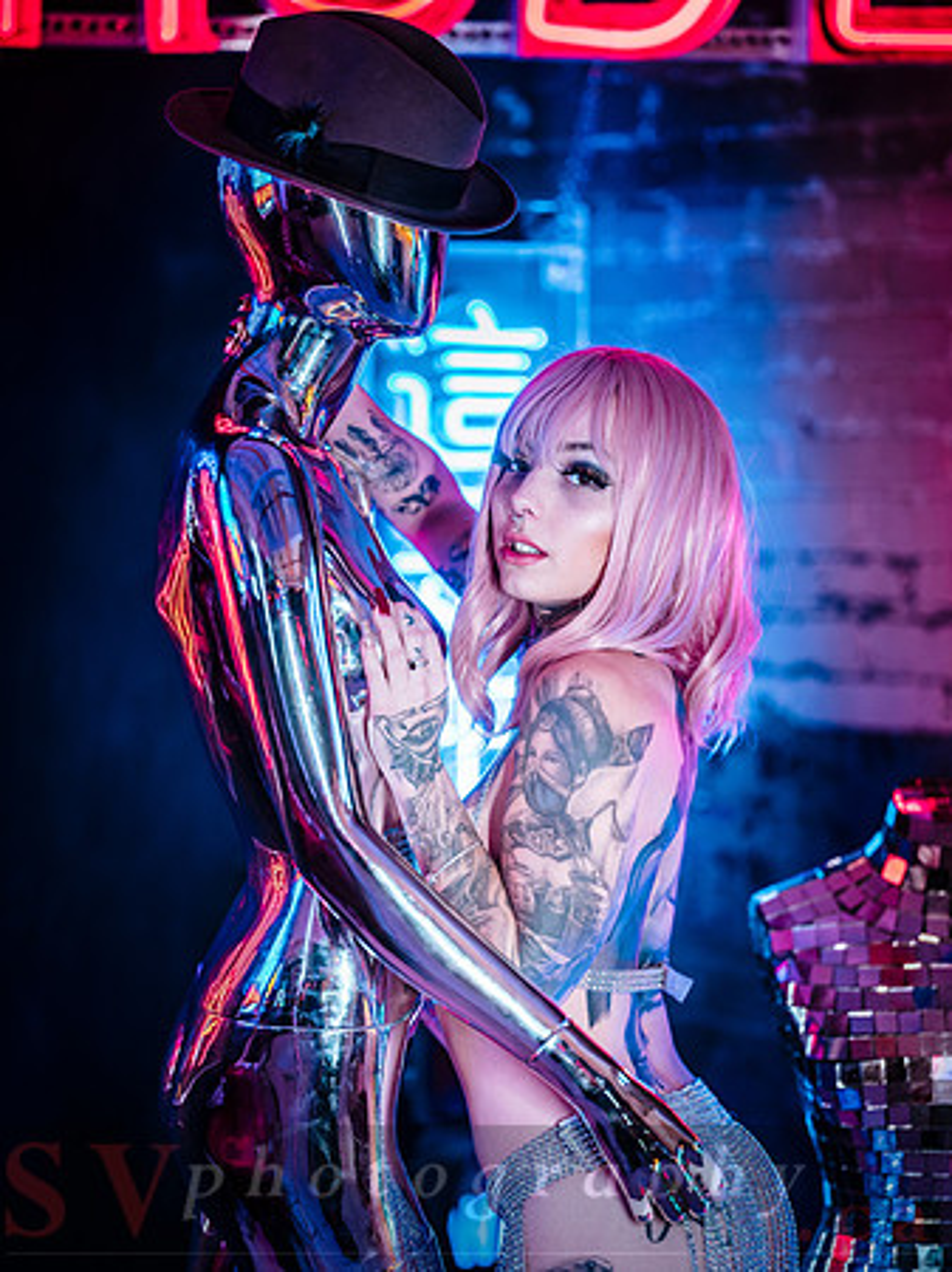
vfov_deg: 22.5
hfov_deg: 17.0
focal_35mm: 87
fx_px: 3193
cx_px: 476
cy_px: 636
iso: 400
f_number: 2
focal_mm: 110
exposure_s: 1/200
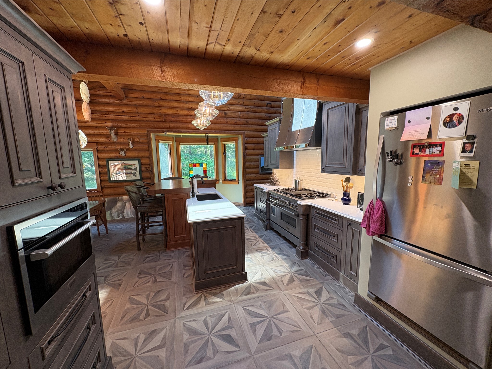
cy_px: 184
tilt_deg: -7.4
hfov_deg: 102.1
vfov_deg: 85.7
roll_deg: +0.9
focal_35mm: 14
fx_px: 199
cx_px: 246
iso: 125
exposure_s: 1/60
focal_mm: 2.22
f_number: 2.2
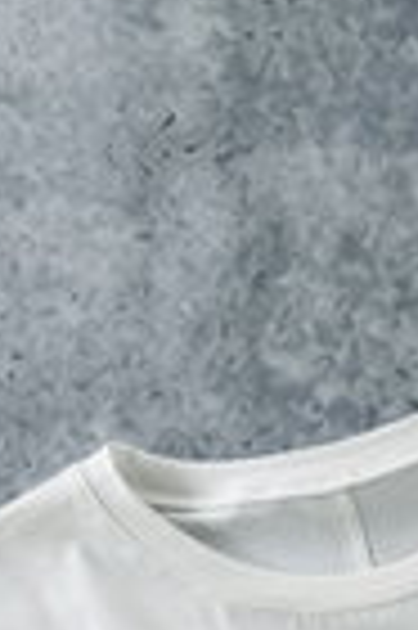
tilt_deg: -87.5
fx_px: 1659
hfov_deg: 14.0
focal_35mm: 95
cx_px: 467
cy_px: 911
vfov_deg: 19.1
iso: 64
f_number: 1.78
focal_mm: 6.76
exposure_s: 1/150
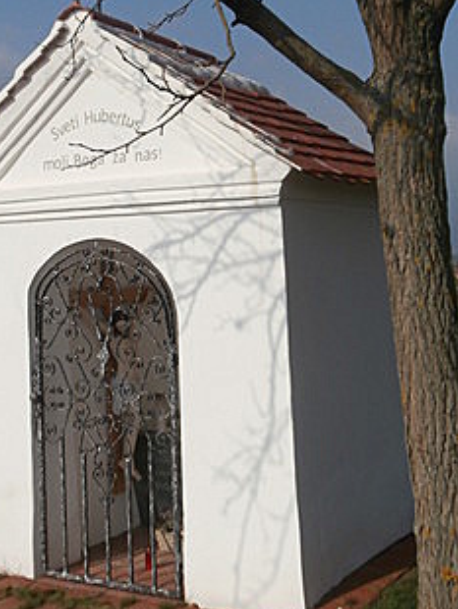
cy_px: 206
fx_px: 1022
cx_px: 165
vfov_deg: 32.9
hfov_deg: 25.2
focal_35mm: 58
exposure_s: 1/2000
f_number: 3.5
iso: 100
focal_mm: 5.36
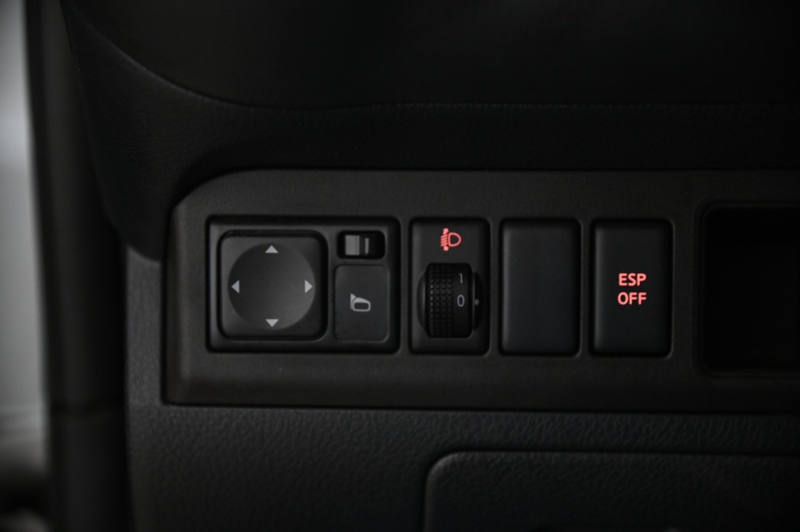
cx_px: 400
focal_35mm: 78
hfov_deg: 26.0
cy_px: 266
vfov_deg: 17.5
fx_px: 1732
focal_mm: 78
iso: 2000
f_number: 4
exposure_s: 1/25
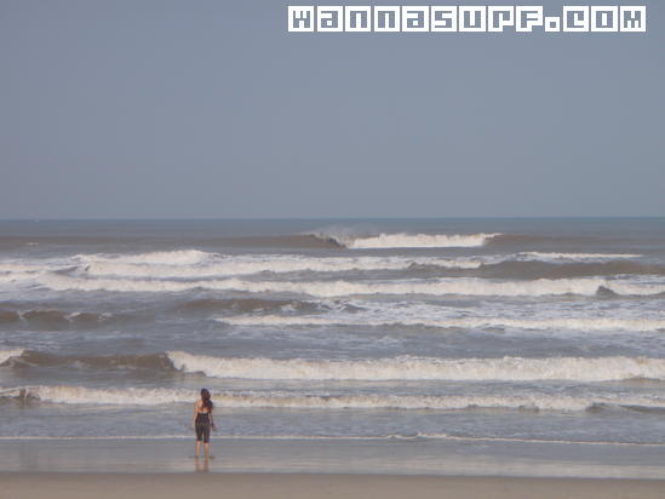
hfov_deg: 17.3
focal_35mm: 114
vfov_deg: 13.0
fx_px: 2191
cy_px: 250
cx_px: 332
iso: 80
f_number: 5
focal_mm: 20.1
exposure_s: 1/500
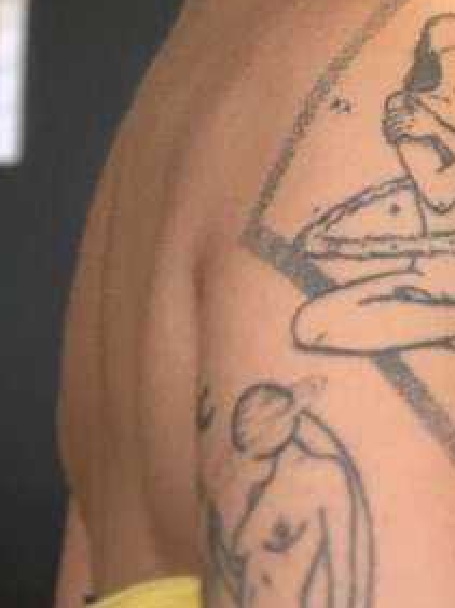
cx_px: 494
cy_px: -67
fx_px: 2791
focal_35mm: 159
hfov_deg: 9.2
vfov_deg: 12.2
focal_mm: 2.87
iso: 64
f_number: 2.2
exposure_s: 1/71
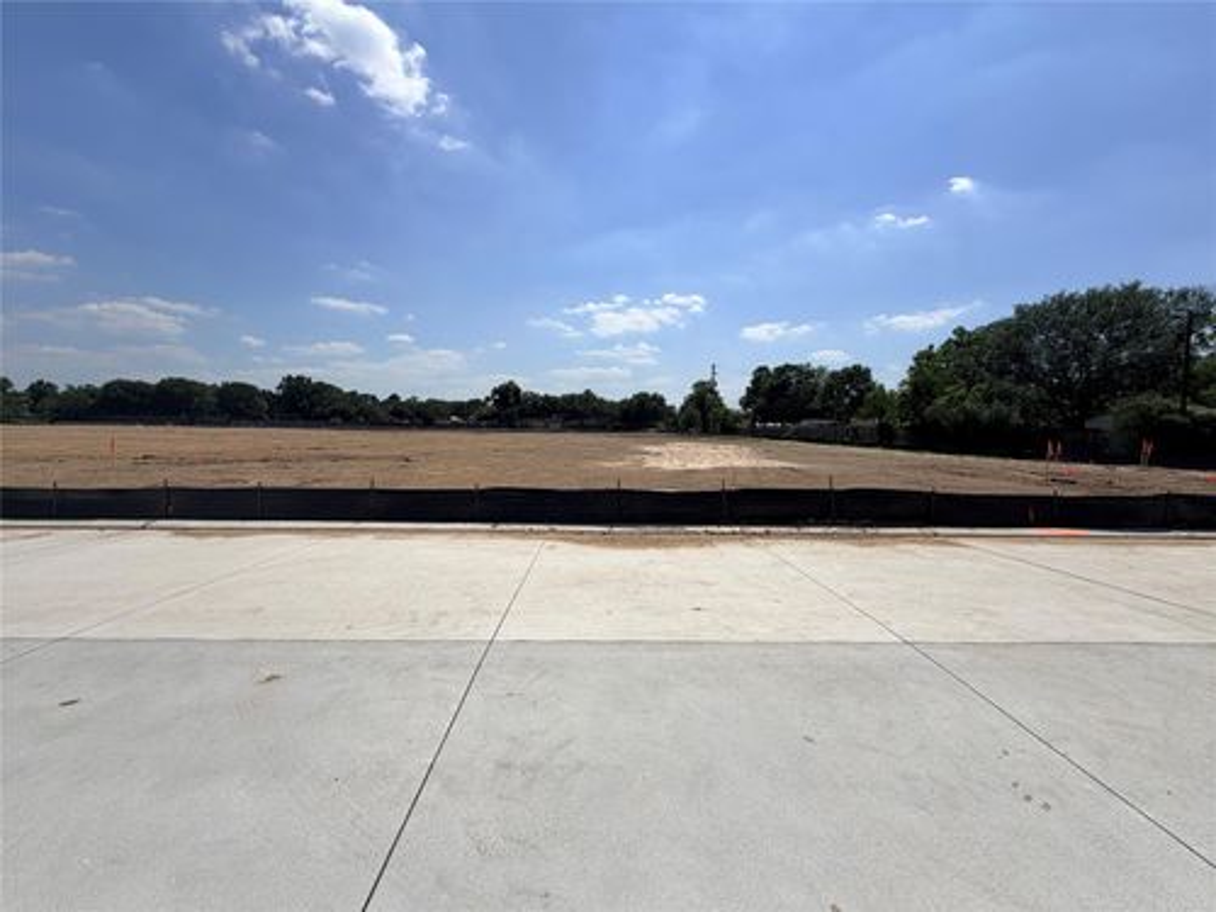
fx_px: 492
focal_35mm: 14
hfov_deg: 102.1
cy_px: 456
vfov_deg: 85.7
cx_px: 608
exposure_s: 1/2237
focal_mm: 2.22
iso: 20
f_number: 2.2
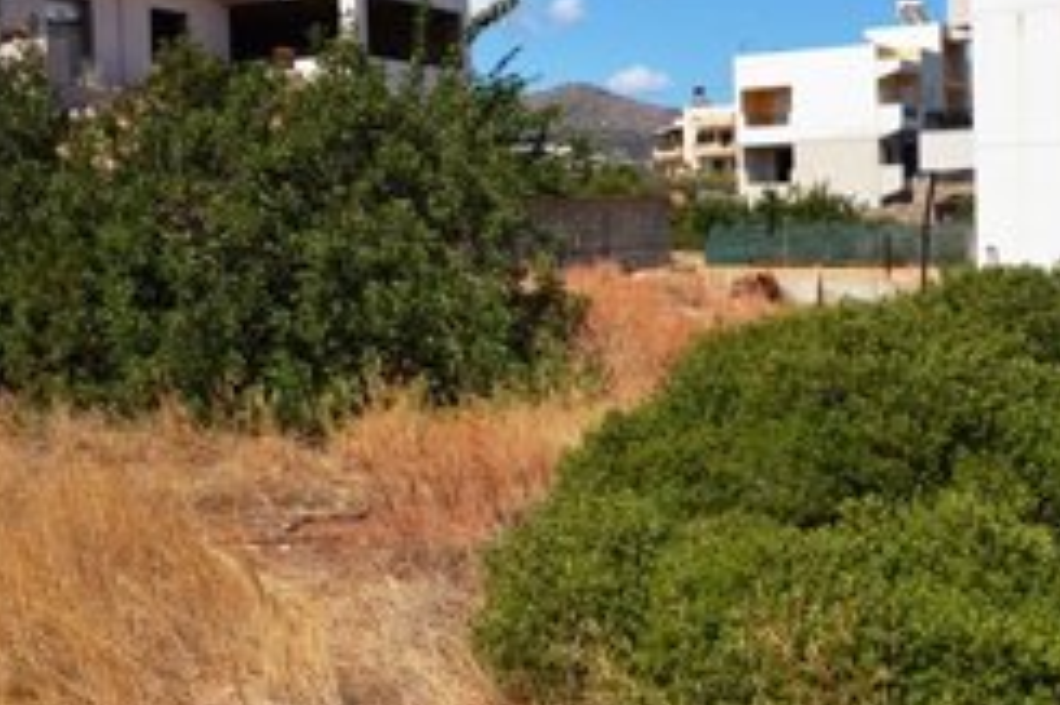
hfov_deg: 44.4
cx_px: 463
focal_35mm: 44
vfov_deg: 30.4
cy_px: 272
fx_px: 1295
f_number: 11
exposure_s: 1/200
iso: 100
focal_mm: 18
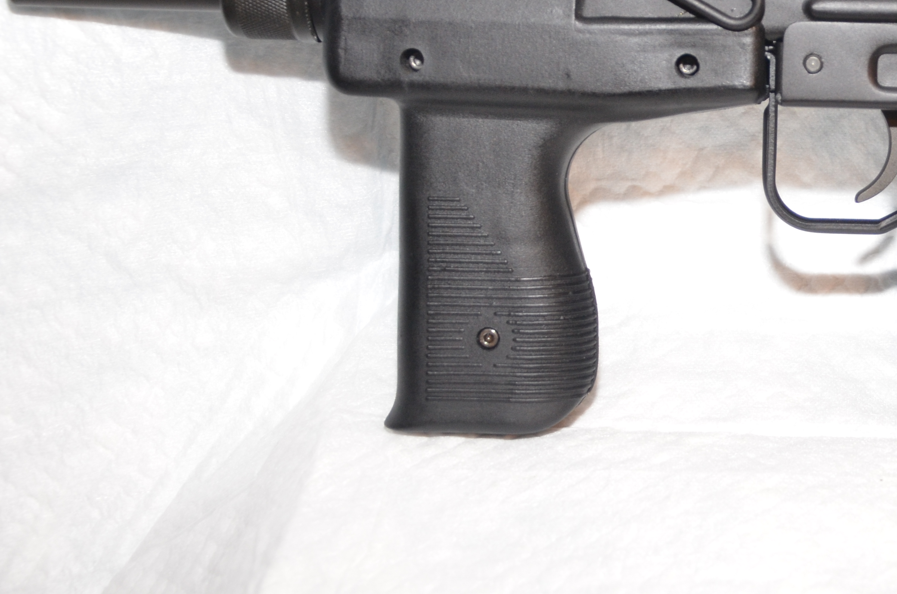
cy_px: 110
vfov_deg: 16.8
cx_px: 826
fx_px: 1989
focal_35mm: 80
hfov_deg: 24.6
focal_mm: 26
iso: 800
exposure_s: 1/60
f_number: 4
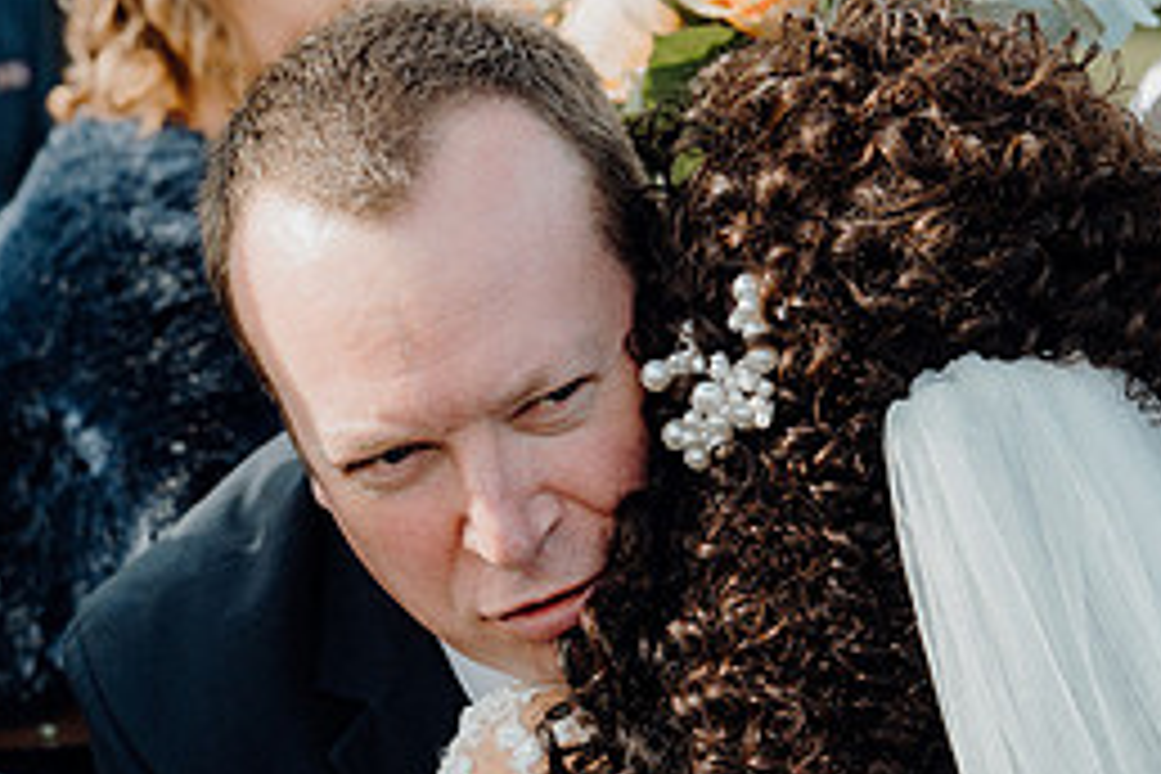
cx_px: 558
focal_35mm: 92
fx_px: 2967
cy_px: 650
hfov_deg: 22.1
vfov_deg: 14.8
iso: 160
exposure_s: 1/400
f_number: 3.5
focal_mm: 41
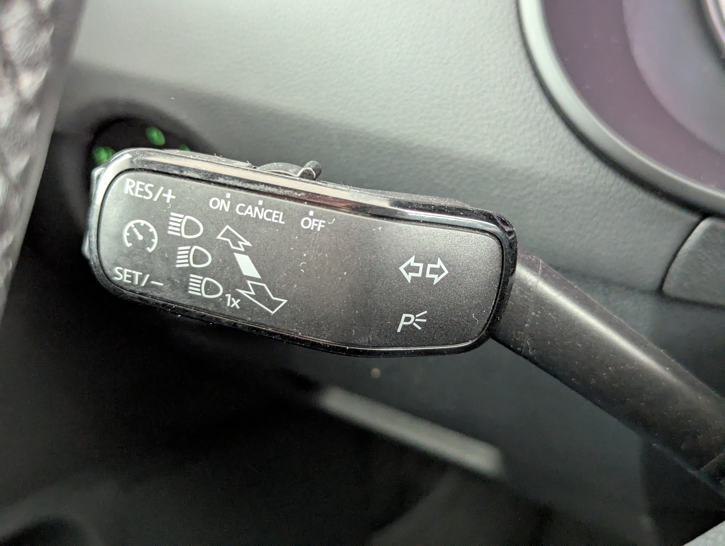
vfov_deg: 30.3
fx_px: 1007
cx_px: 362
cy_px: 273
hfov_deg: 39.6
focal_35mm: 48
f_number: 1.85
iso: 576
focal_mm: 6.81
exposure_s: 1/26
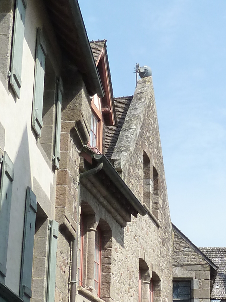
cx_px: 223
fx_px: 740
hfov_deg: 17.0
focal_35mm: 85
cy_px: 203
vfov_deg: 22.9
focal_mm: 4.1
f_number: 4.5
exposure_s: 1/400
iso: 125
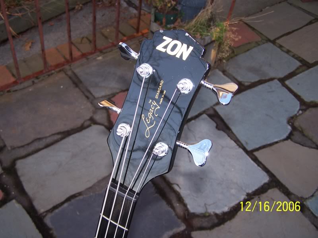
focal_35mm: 38
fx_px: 349
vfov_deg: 37.7
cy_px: 119
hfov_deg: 49.0
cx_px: 159
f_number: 2.8
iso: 80
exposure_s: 1/60
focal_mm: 6.3
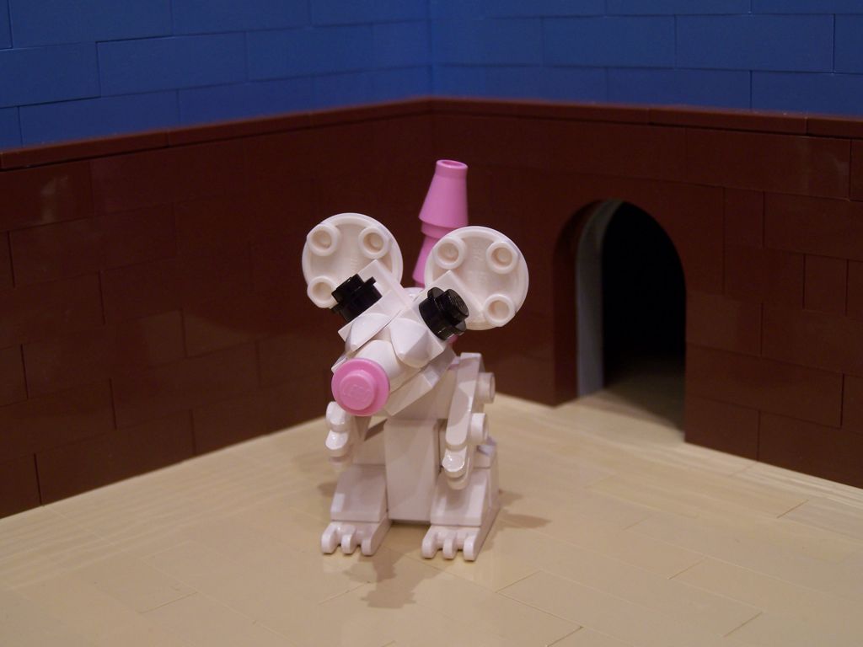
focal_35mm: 51
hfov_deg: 37.5
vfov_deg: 28.6
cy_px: 324
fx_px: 1271
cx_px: 432
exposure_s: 1/3
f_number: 3
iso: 80
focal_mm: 8.5
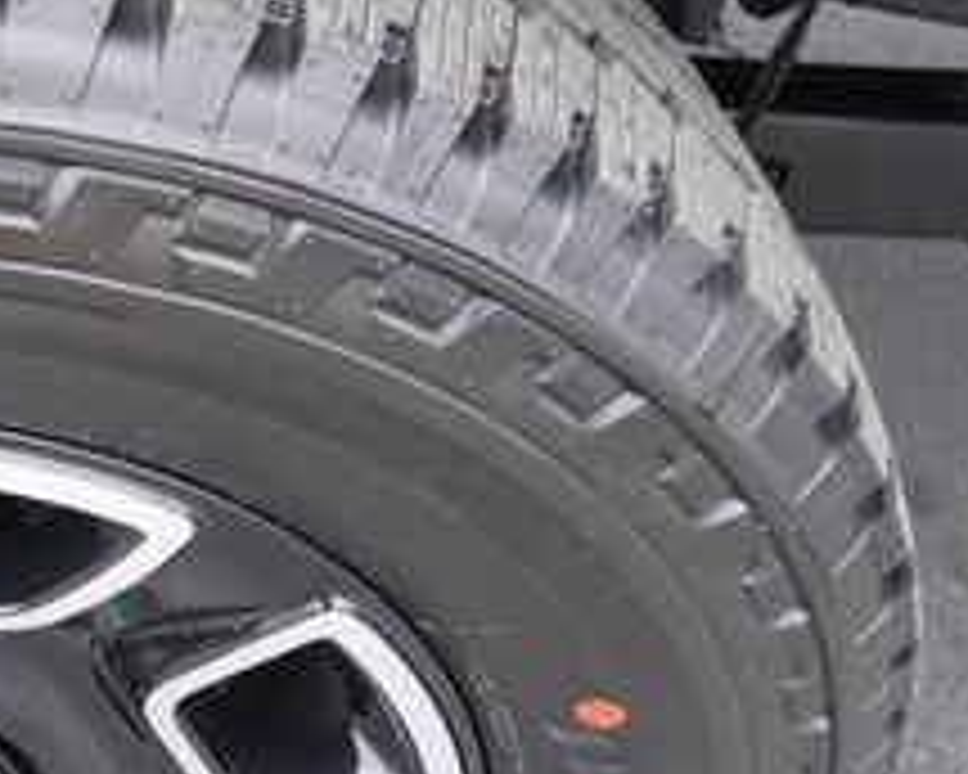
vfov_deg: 22.8
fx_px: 1919
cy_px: 450
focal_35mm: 67
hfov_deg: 24.8
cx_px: -270
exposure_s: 1/80
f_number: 4.5
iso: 100
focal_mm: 16
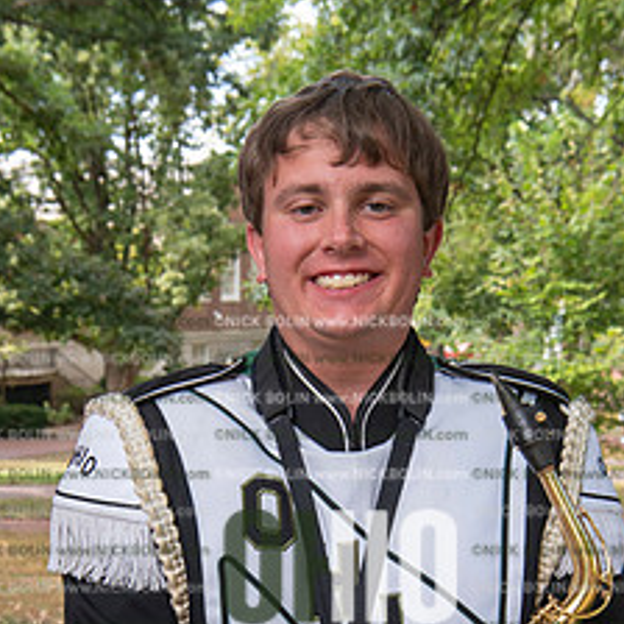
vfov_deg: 22.4
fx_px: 1530
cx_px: 340
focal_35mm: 75
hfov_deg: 23.1
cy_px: 588
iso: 500
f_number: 8
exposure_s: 1/100
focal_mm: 44
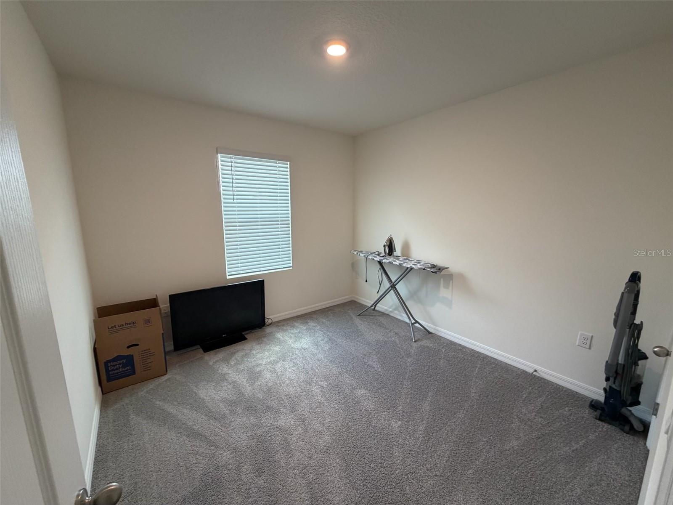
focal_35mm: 14
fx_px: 272
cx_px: 336
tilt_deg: -9.4
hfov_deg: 102.1
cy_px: 252
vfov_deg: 85.7
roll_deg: +0.3
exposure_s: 1/60
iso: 160
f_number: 2.2
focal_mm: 2.22
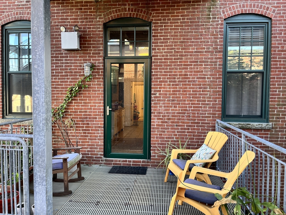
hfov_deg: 67.3
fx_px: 215
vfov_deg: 53.1
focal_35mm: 26
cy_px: 108
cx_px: 143
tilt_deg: -3.8
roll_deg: +0.3
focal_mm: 5.1
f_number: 1.6
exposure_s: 1/122
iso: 100
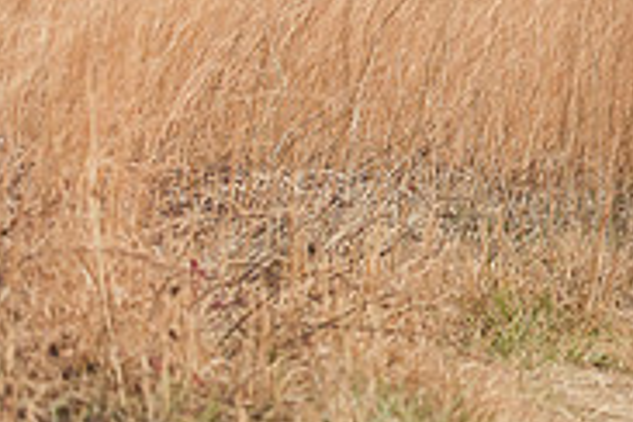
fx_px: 5749
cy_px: -106
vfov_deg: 4.2
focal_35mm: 327
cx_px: 983
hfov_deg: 6.2
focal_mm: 98
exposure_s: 1/800
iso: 1000
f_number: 3.5
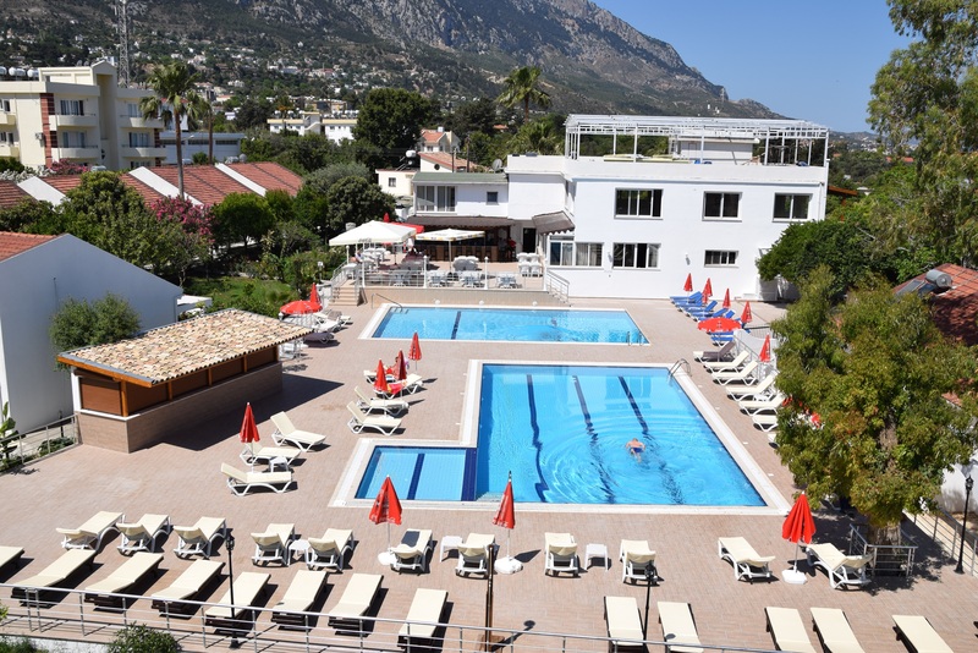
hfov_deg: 57.2
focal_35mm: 33
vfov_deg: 40.0
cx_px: 489
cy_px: 326
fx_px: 897
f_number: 11
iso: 200
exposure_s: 1/500
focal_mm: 22
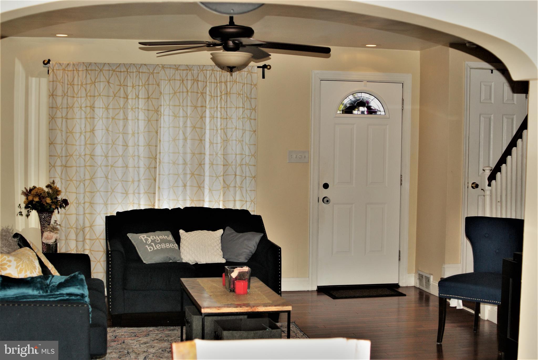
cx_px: 269
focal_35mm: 52
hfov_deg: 37.8
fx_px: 785
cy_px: 180
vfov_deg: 25.8
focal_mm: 35
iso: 320
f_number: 3.5
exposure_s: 1/125
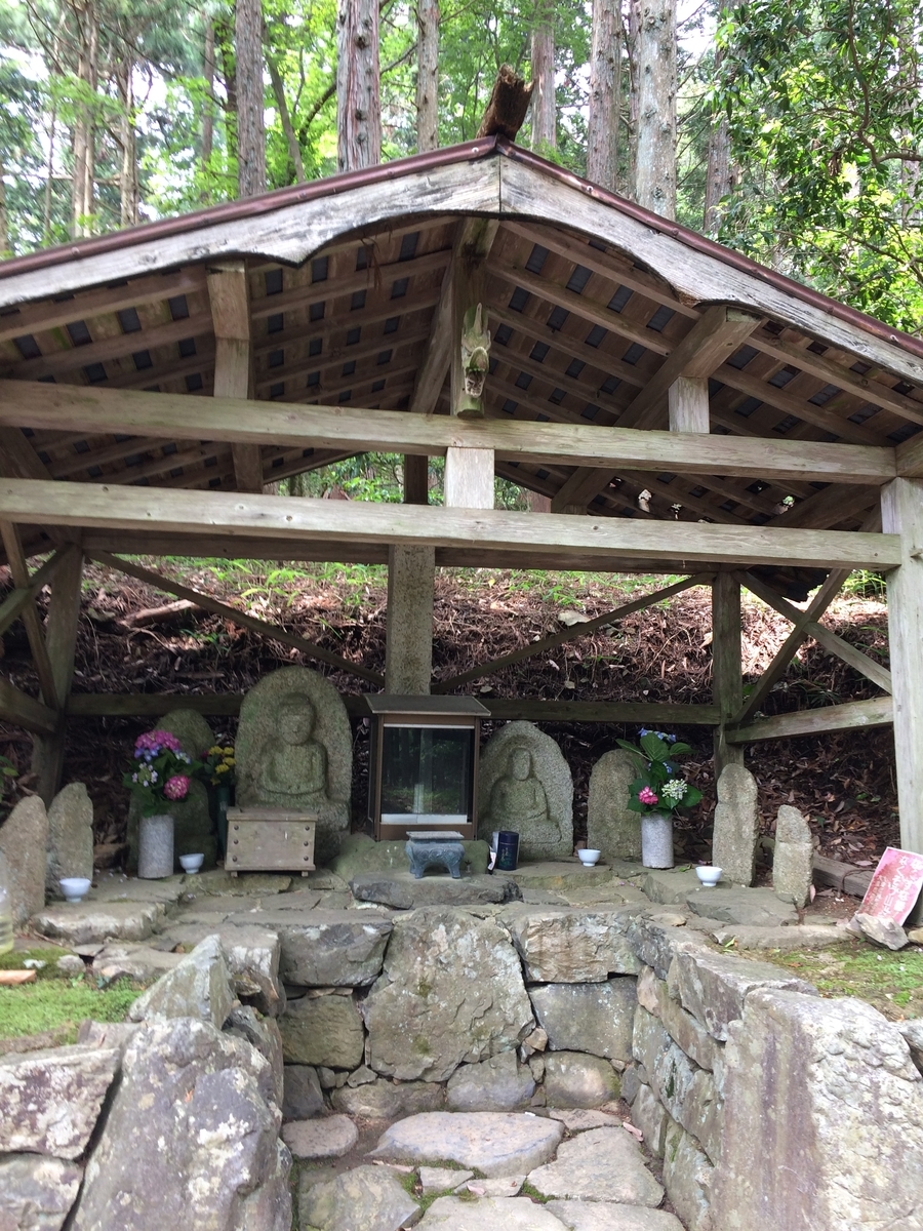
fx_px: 1031
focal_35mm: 29
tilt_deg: +1.6
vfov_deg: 61.7
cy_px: 616
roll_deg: +0.4
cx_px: 462
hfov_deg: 48.2
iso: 50
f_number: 2.2
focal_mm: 4.15
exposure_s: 1/60
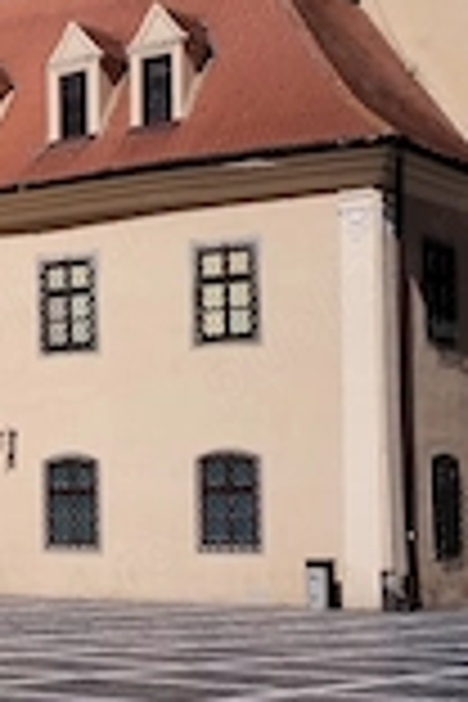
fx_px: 2086
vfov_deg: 19.1
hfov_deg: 12.4
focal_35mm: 107
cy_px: 369
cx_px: -126
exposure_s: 1/3574
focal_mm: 4.75
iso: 100
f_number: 1.8
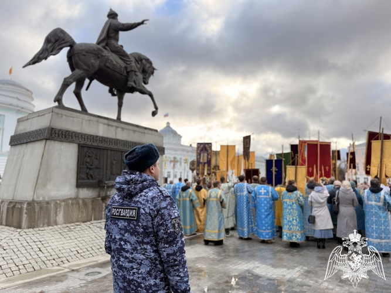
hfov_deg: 71.6
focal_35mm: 24
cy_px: 146
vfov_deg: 56.8
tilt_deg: +8.3
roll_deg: +0.1
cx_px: 196
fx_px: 271
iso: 100
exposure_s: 1/742
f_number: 1.78
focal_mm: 6.76
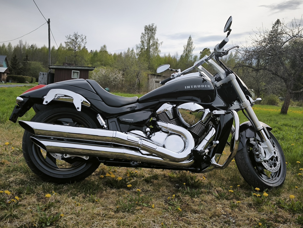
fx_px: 306
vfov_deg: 40.7
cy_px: 114
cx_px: 152
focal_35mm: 35
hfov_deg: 52.6
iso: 50
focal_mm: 6.92
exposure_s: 1/918
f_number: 1.9
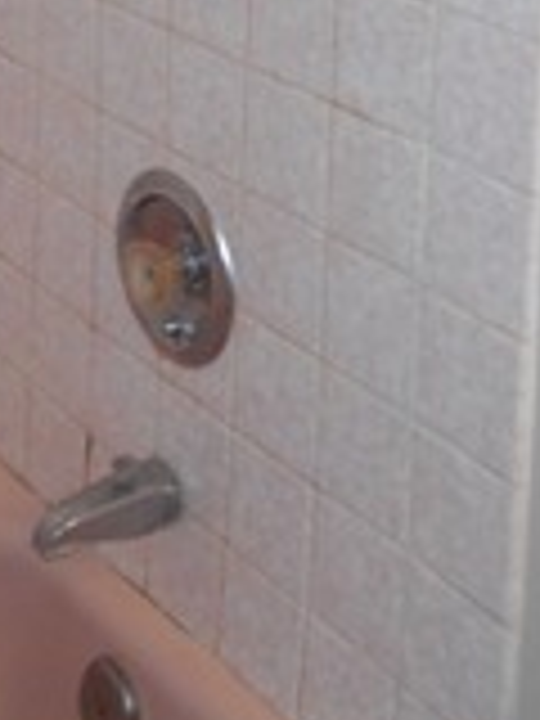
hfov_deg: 18.9
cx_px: 243
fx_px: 1622
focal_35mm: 78
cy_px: -292
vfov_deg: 21.7
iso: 200
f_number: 3.2
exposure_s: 1/25
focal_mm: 4.6
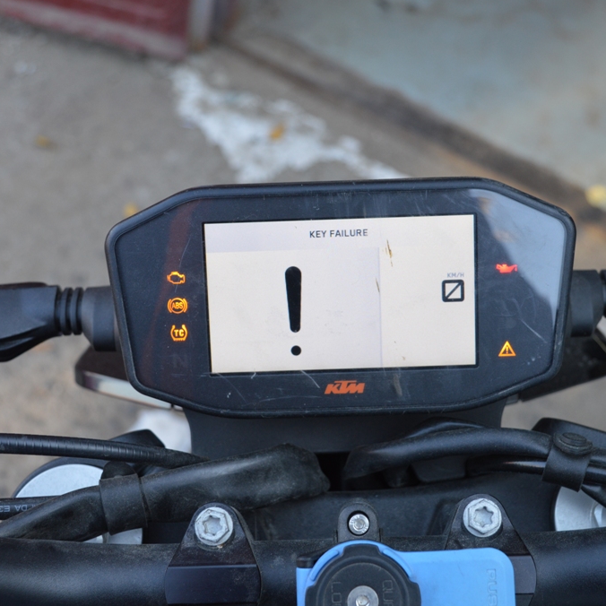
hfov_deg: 31.6
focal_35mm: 54
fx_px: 1070
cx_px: 318
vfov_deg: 31.6
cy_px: 303
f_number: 5.6
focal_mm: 28
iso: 360
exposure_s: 1/125
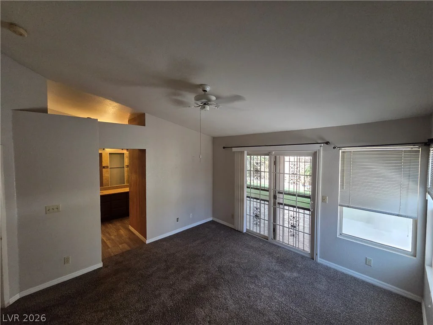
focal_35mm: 13
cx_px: 216
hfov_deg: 106.2
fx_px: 163
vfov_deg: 89.9
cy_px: 162
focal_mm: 2.2
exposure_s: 1/60
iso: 640
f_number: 2.2
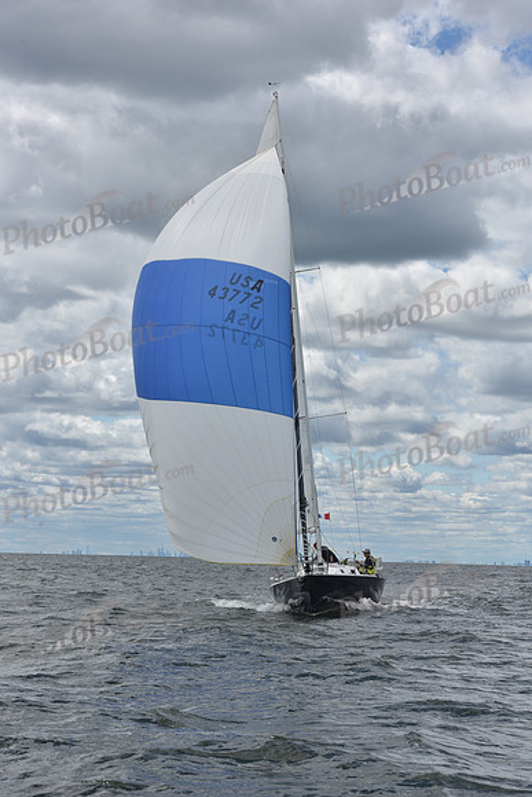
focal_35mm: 92
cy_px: 398
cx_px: 266
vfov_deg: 22.1
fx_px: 2038
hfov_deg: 14.9
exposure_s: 1/800
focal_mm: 92
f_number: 11
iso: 250
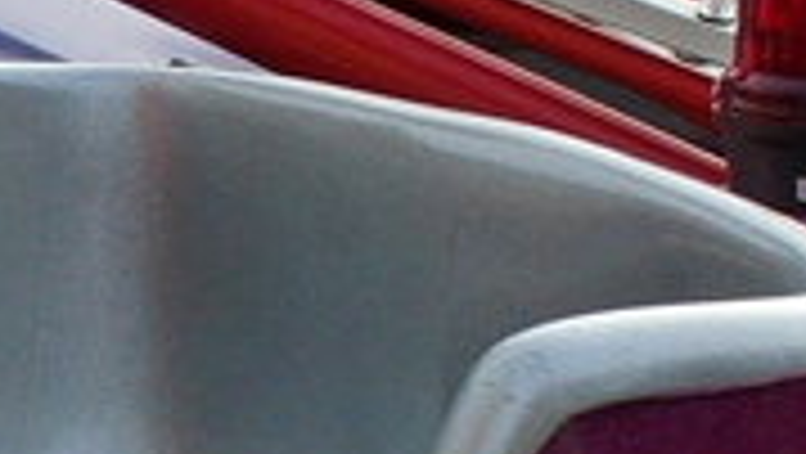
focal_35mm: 225
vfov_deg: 5.4
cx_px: -315
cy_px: 265
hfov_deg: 9.4
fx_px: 4812
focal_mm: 6.1
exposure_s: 1/160
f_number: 5.6
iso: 80
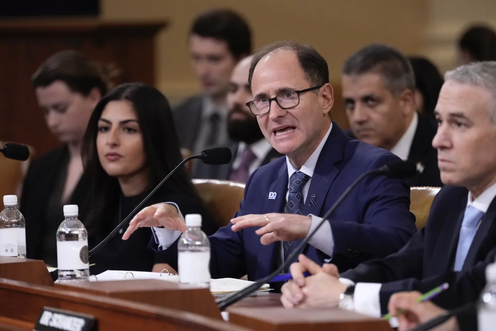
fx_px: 4343
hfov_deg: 6.5
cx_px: 270
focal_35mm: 315
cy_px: 182
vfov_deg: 4.4
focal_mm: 280
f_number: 4
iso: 4000
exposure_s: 1/200
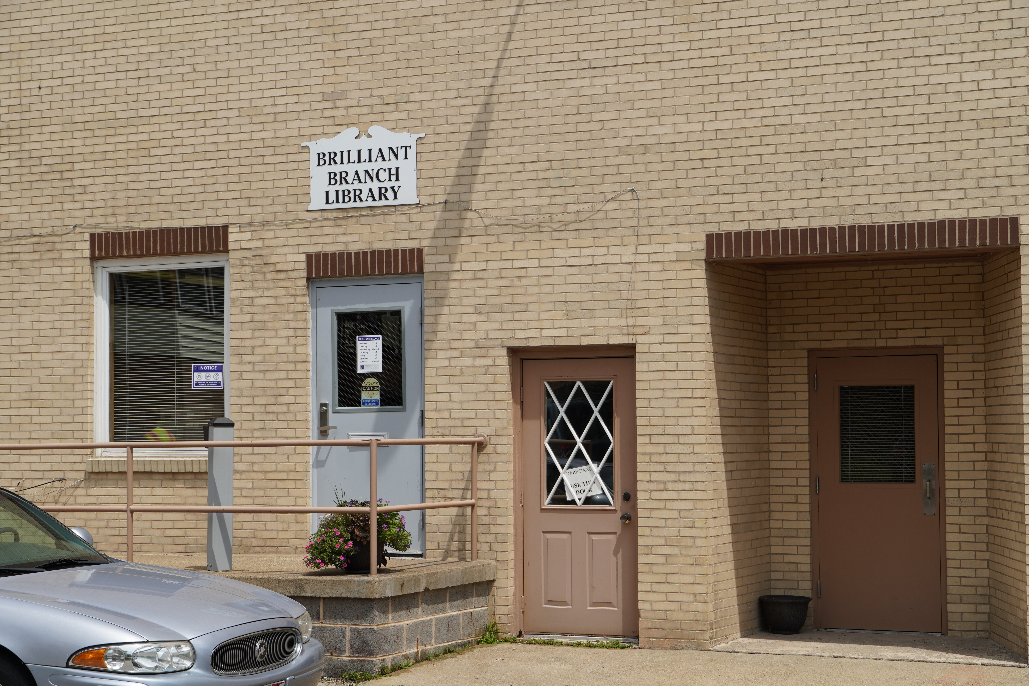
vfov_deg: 19.7
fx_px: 1972
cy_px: 343
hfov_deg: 29.2
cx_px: 514
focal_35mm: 69
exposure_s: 1/400
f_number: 8
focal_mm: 46
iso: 100
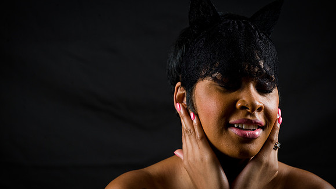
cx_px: 168
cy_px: 105
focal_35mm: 163
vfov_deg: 7.5
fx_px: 1453
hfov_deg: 13.2
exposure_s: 1/125
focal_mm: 155
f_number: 5.6
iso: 200
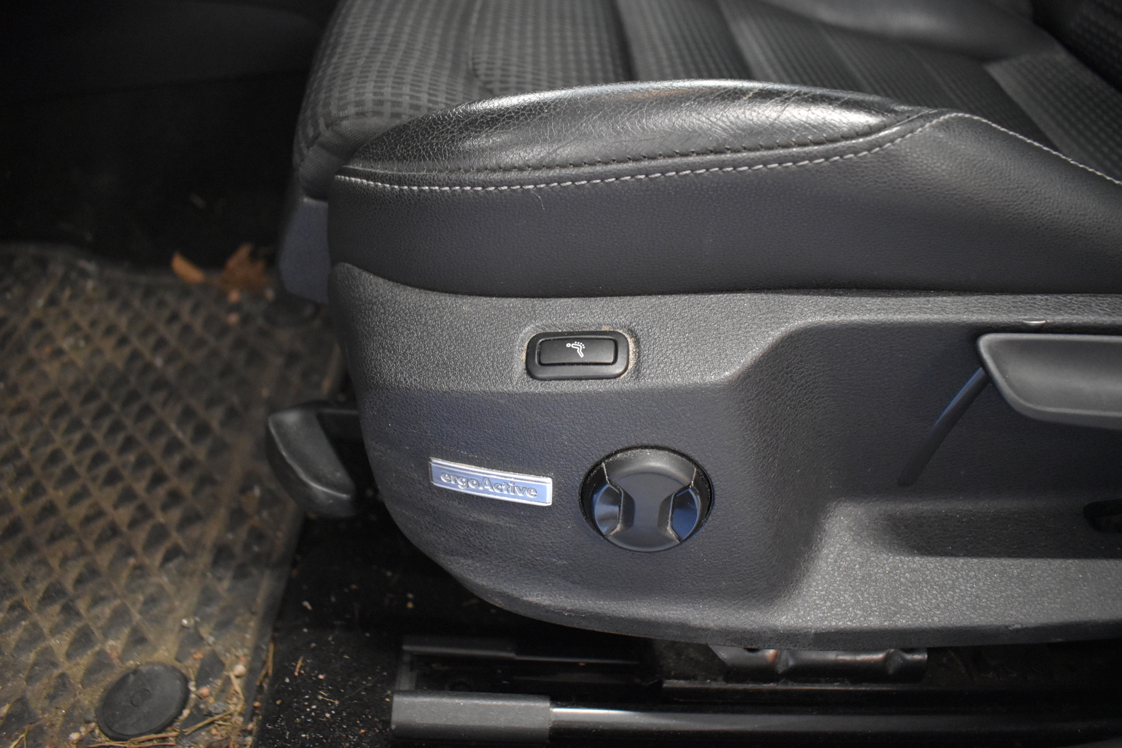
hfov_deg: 67.4
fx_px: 841
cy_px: 374
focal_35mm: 27
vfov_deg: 47.9
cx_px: 561
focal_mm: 18
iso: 3600
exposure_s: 1/60
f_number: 3.5
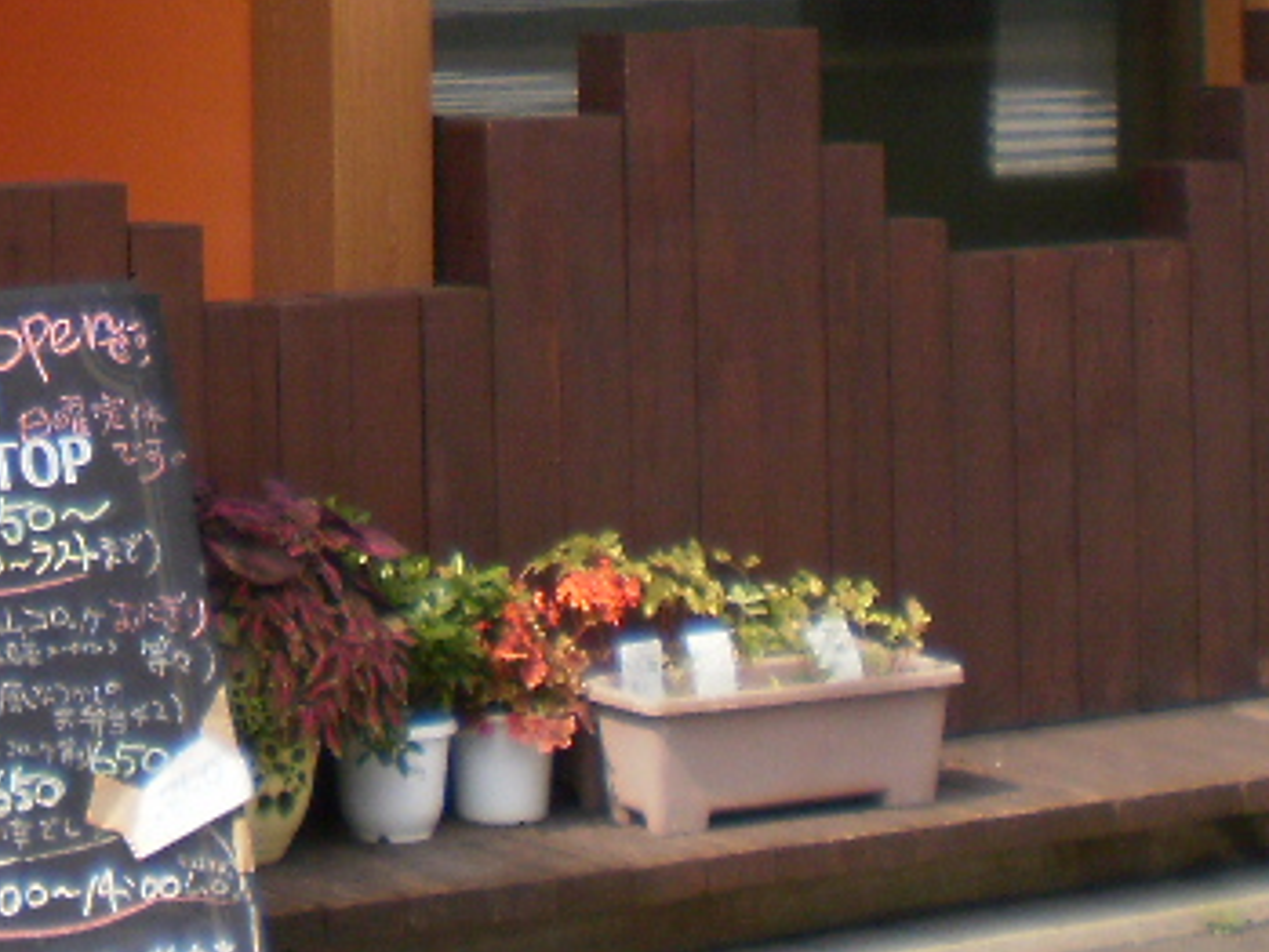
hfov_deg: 14.7
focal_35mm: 132
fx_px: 4841
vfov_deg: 10.8
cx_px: 44
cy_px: -458
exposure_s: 1/500
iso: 100
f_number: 3.1
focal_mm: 6.3
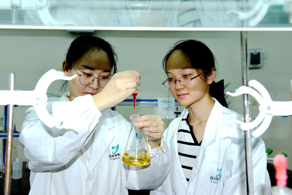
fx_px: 292
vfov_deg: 36.9
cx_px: 146
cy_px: 98
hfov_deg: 53.1
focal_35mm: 36
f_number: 5.6
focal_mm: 36
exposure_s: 1/200
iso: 1600
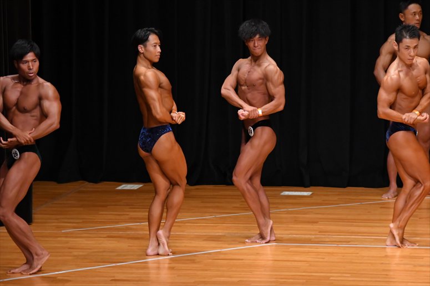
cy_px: 143
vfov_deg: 5.1
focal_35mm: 270
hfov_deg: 7.6
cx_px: 215
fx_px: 3223
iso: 4000
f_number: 5.6
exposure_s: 1/400
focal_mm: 180
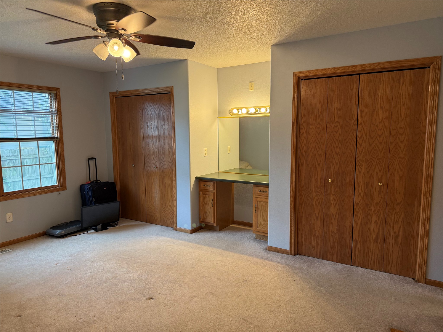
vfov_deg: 56.8
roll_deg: +0.6
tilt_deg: -6.4
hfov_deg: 71.6
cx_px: 222
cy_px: 166
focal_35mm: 24
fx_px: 307
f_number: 1.78
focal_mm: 6.76
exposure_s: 1/60
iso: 125
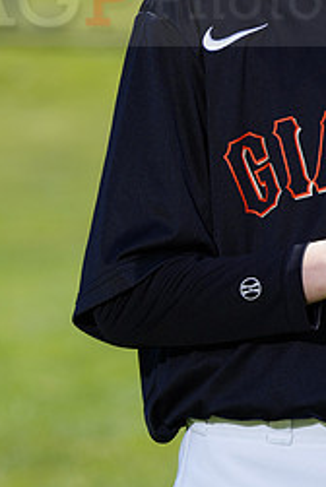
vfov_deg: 4.8
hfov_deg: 3.2
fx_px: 5784
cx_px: 290
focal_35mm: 427
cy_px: -16
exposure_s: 1/250
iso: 100
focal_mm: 185
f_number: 6.3
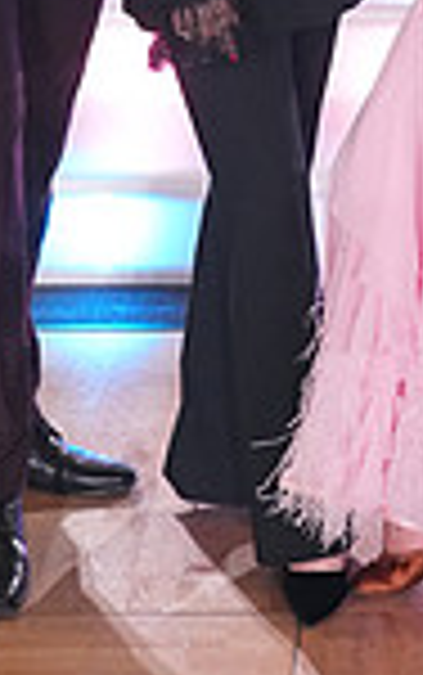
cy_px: -351
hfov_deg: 9.7
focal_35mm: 134
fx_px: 2467
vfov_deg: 14.5
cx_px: 443
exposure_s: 1/500
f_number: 4
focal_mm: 34
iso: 2500
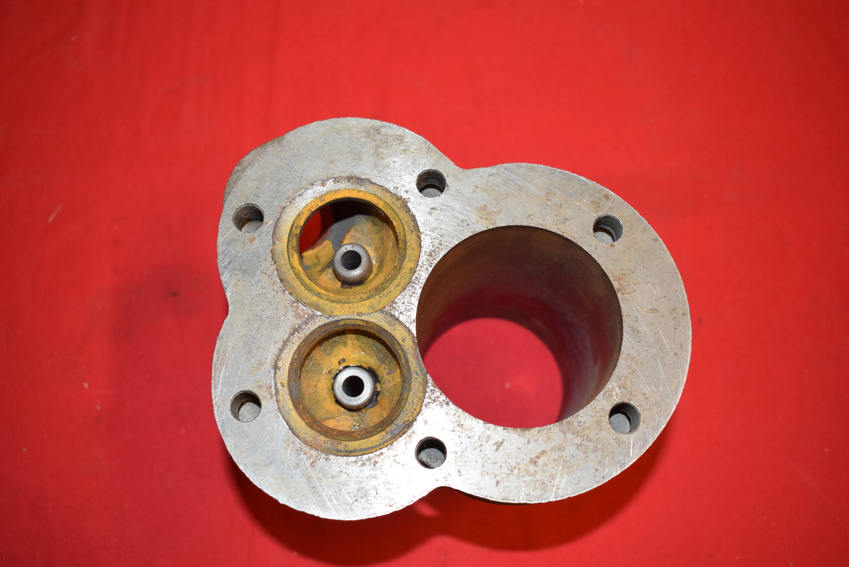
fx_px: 920
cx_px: 424
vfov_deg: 34.2
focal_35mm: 39
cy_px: 284
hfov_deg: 49.5
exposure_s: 1/100
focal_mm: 26
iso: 640
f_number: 5
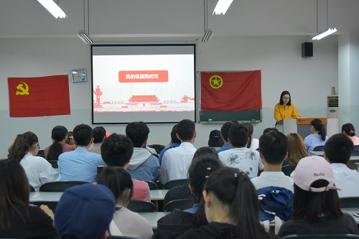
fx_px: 478
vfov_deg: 28.1
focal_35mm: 48
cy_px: 120
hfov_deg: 41.1
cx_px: 180
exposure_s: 1/200
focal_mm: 32
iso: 4000
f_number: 5.6
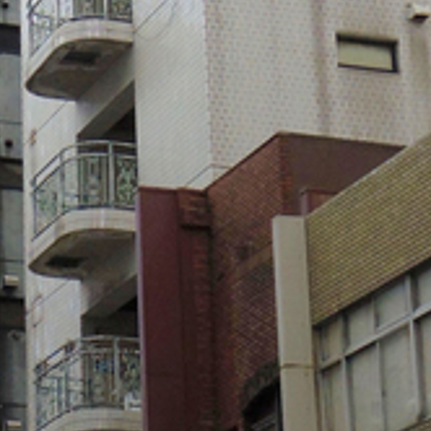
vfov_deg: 14.6
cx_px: -196
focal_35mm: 119
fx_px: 1676
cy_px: 197
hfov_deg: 13.8
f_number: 4
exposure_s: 1/640
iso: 200
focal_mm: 5.8
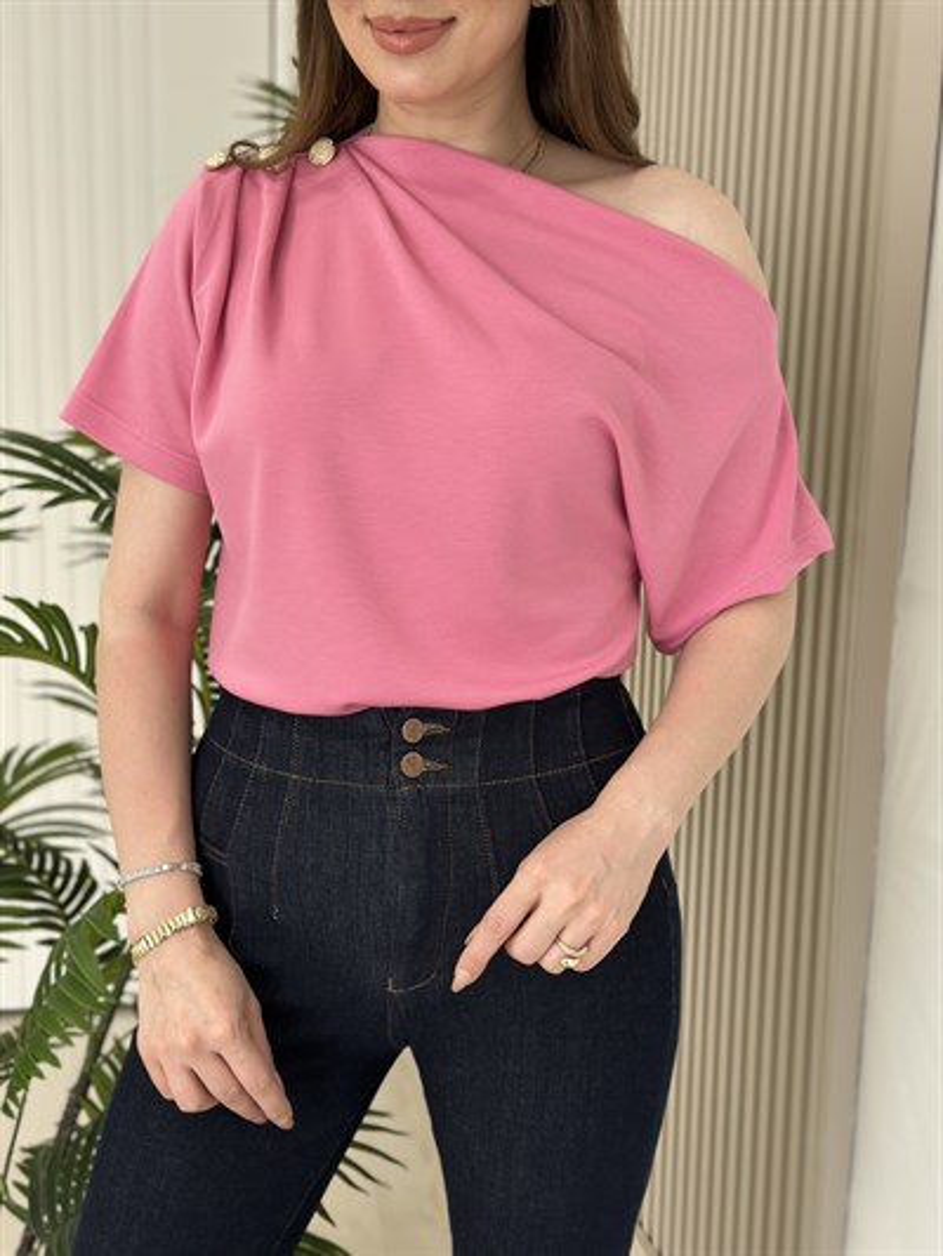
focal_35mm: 48
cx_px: 472
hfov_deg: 30.3
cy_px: 628
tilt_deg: -9.5
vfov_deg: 39.6
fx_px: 1743
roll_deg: -1.9
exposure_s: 1/204
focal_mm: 6.86
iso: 80
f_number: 1.78
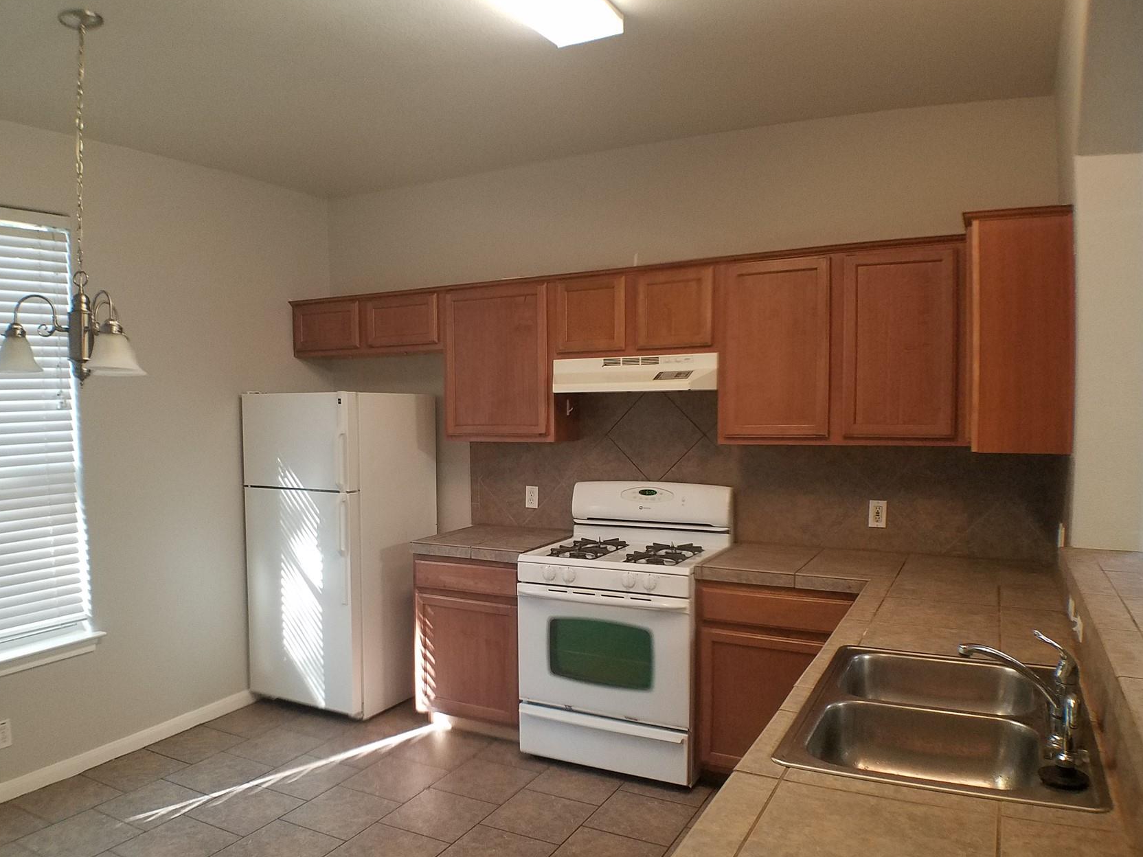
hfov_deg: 56.7
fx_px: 1057
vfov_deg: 44.1
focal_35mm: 32
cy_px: 474
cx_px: 506
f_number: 1.7
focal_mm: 4.2
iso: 160
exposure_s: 1/24
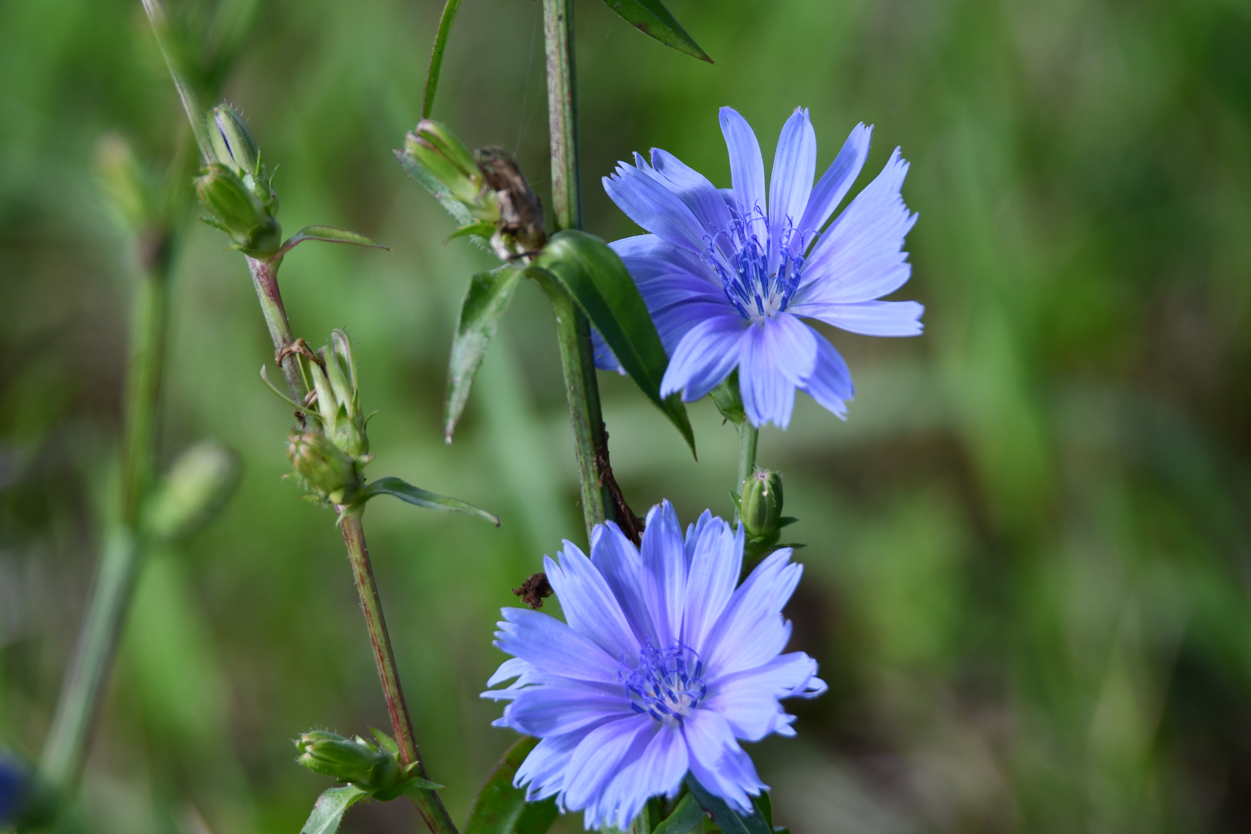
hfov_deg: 2.3
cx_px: 626
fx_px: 31273
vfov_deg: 1.5
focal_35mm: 900
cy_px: 417
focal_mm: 600
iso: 400
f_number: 6.3
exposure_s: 1/500
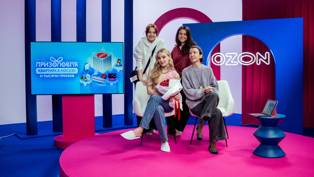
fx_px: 284
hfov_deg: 57.9
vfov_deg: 34.5
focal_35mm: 34
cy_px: 78
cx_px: 157
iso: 1600
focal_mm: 21.4
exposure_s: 1/160
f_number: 3.2
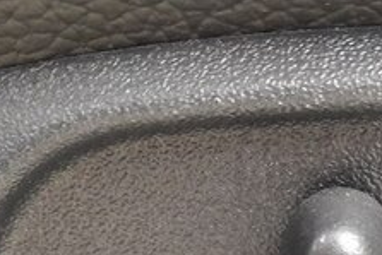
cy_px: 394
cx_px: 461
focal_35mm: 86
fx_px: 913
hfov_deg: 21.8
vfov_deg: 14.7
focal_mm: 3.7
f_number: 1.9
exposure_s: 1/25
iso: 200
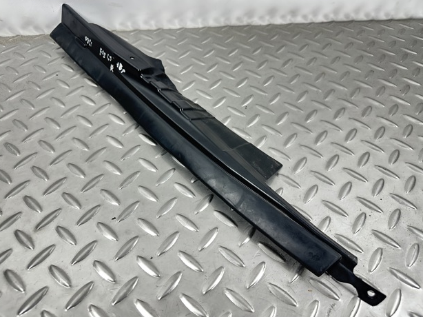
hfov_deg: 69.4
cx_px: 212
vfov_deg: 54.8
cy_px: 155
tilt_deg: -50.8
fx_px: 305
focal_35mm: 25
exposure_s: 1/50
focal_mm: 6.86
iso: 160
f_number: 1.78
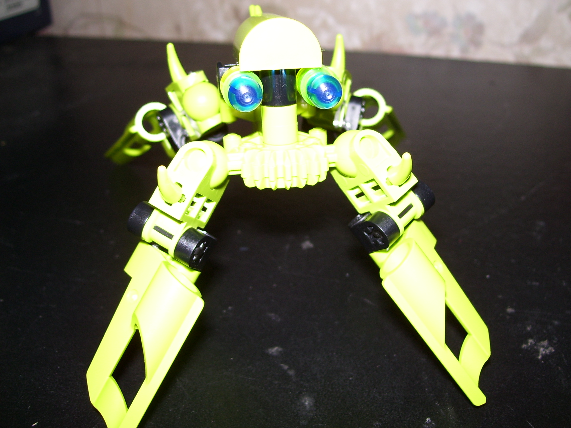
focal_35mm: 36
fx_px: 594
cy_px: 214
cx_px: 286
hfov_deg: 51.4
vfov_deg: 39.7
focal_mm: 6
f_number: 2.7
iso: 80
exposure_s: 1/60
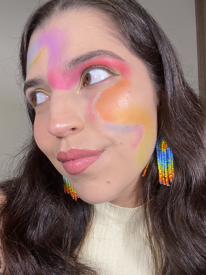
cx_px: 103
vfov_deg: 60.0
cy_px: 138
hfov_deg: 46.8
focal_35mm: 30
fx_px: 238
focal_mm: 2.71
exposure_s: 1/68
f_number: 2.2
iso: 100
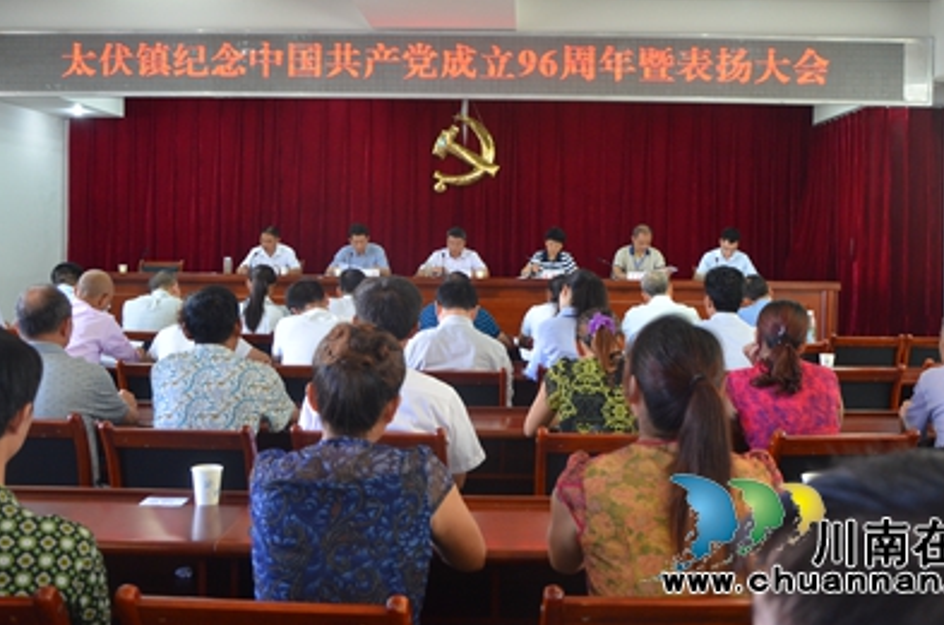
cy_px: 256
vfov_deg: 31.7
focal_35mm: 42
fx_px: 1099
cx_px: 495
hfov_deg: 46.5
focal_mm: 22
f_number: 4
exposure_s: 1/60
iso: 800
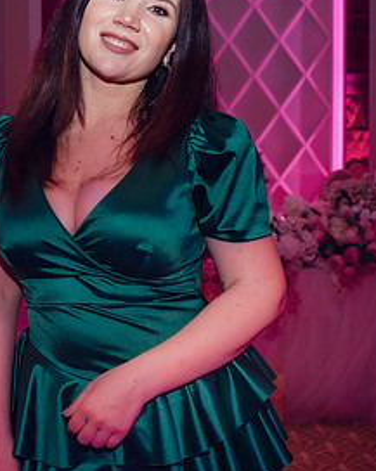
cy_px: 204
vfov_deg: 33.6
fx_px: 780
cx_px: 52
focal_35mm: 56
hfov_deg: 26.4
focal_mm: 24
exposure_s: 1/160
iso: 2500
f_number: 2.8
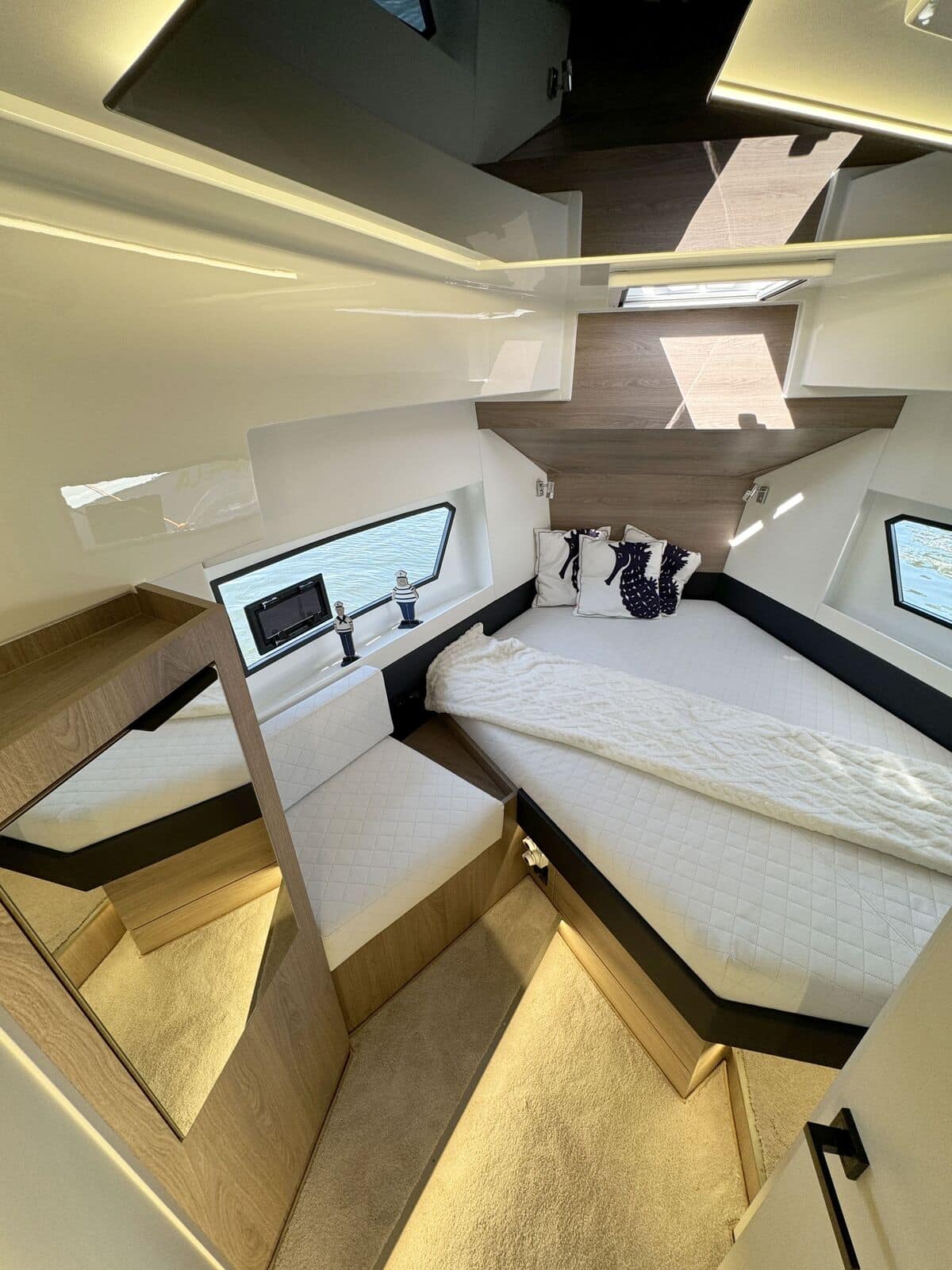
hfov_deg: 85.7
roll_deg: +1.1
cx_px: 476
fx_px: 513
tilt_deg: -28.7
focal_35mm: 14
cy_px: 635
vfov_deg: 102.1
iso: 80
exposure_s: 1/100
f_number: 2.2
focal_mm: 2.22
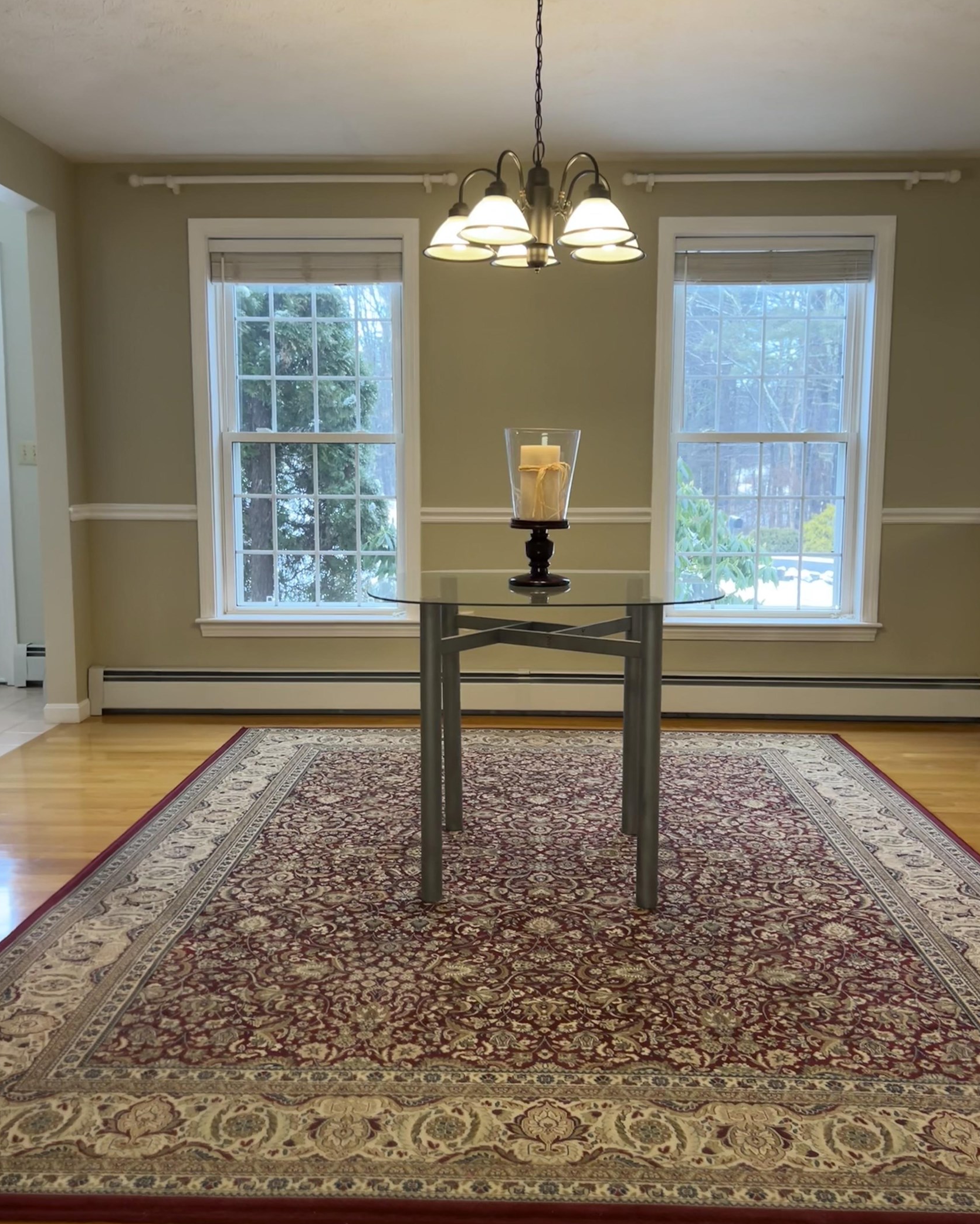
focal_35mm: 28
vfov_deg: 62.2
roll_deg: -0.4
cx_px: 496
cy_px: 590
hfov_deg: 51.5
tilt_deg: -6.6
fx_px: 1015
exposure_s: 1/60
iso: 125
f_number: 1.5
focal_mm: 5.7
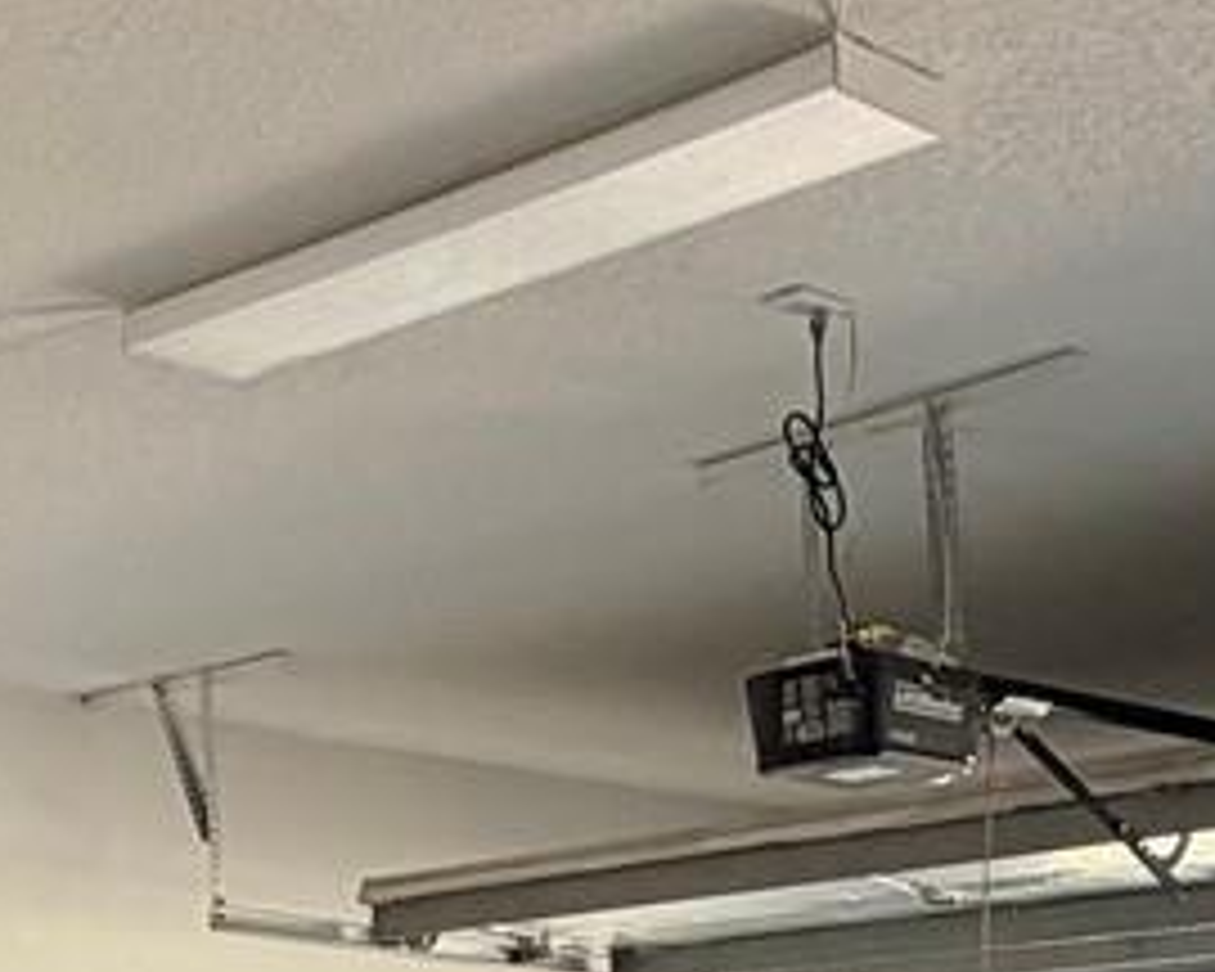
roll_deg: -0.1
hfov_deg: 23.5
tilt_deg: -12.3
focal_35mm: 81
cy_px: 1940
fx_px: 2913
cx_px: 477
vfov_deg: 15.3
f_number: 2.2
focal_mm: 2.22
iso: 125
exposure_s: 1/121
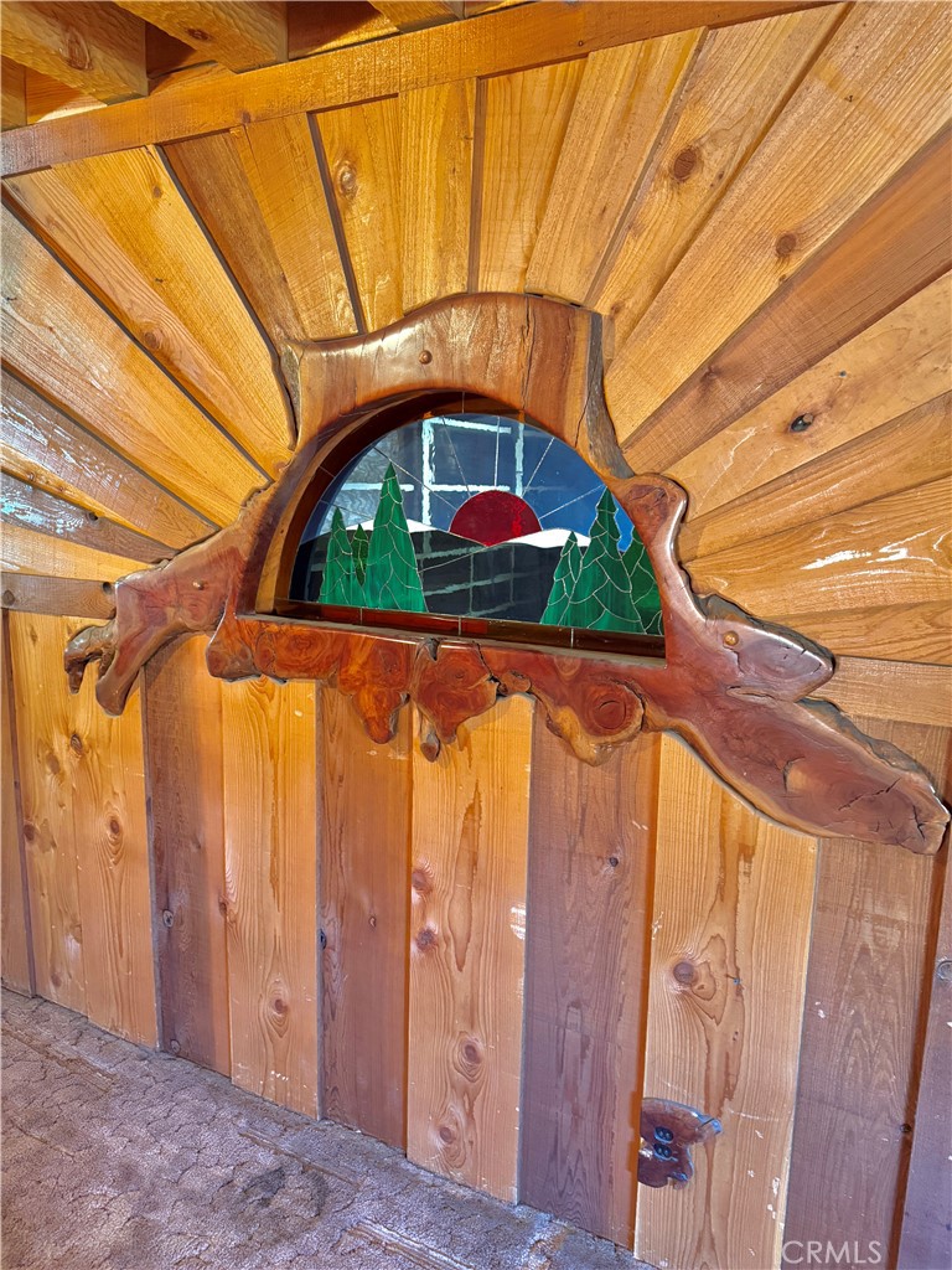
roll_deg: -0.9
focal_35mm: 24
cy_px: 635
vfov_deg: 71.6
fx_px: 880
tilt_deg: -10.4
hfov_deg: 56.8
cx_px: 476
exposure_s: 1/40
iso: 800
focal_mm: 6.76
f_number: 1.78
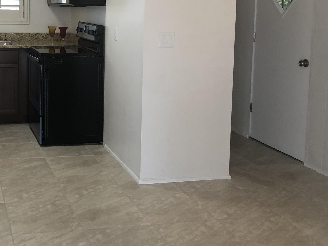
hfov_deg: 36.2
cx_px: 43
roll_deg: -1.6
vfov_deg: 28.5
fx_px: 474
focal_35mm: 50
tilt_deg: -5.6
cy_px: 47
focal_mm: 3.99
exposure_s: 1/30
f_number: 1.8
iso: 25
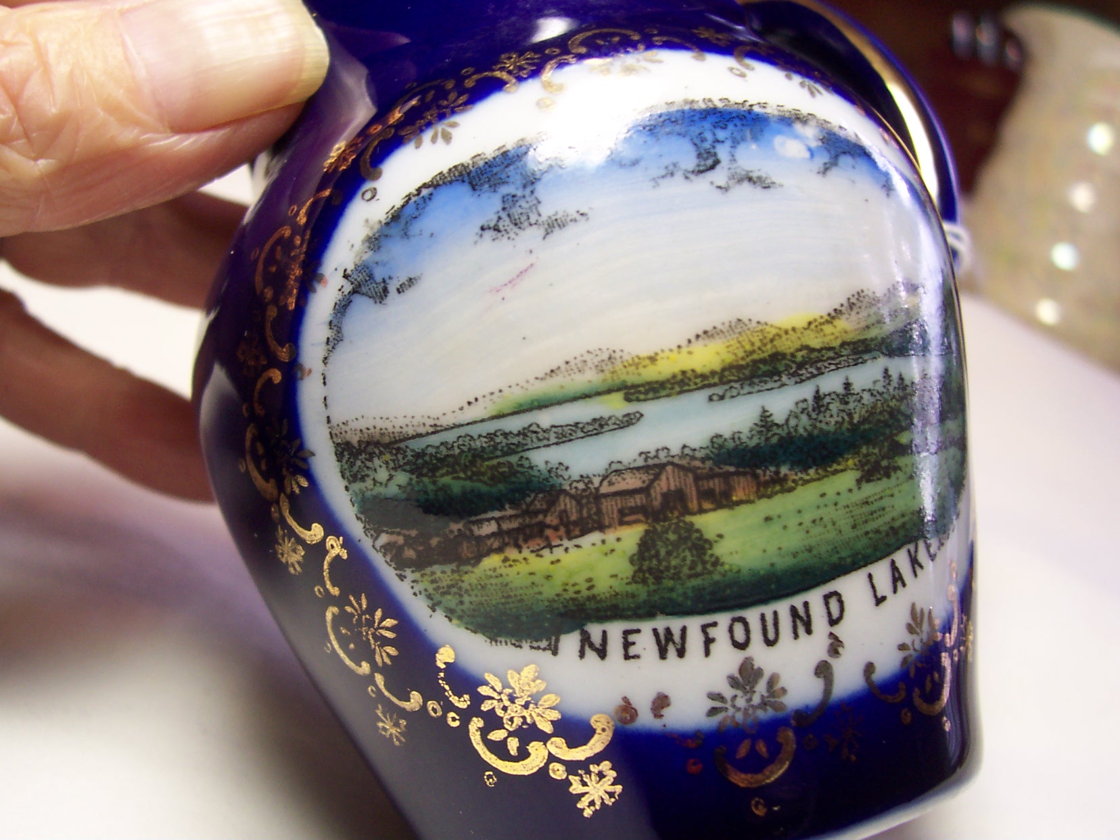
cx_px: 560
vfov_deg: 38.7
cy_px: 420
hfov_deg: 50.1
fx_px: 1197
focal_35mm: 37
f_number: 2.8
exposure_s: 1/30
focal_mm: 5.6
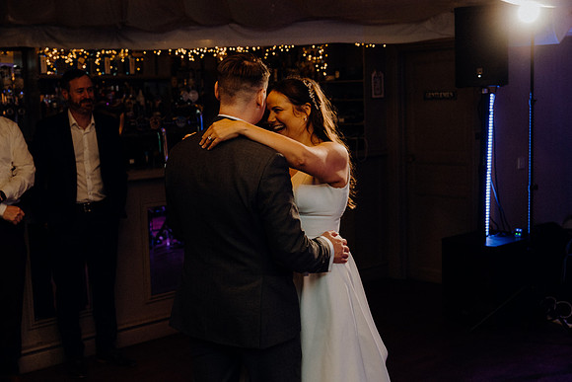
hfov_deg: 41.9
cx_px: 286
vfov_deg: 28.7
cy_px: 191
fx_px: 747
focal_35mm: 47
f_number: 3.5
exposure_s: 1/160
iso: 2500
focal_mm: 47
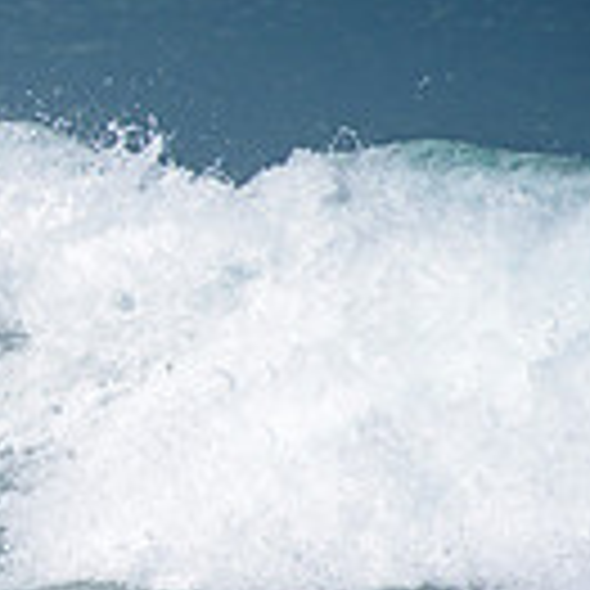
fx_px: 36156
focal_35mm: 1875
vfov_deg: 0.9
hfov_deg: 0.9
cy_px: 363
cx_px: -698
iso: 125
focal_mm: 500
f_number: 5.6
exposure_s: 1/2000
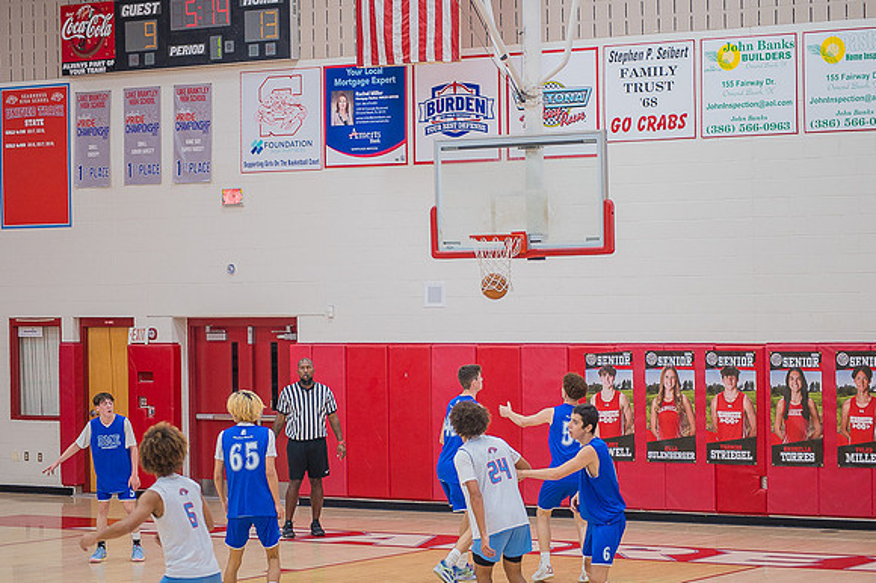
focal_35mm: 106
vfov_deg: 13.0
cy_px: 292
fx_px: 2567
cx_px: 438
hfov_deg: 19.4
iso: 1000
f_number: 4.5
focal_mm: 95
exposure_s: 1/250
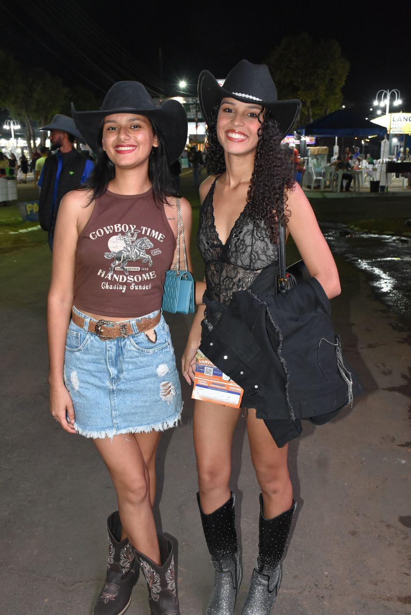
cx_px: 206
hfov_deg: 38.4
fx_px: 590
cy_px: 308
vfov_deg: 55.1
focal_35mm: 34
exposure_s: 1/60
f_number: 5.6
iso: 1600
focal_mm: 23
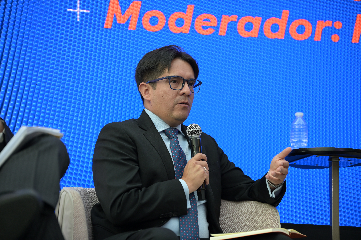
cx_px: 180
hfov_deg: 15.2
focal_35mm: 135
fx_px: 1353
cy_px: 120
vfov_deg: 10.1
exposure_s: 1/250
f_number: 2.8
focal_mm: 135
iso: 320
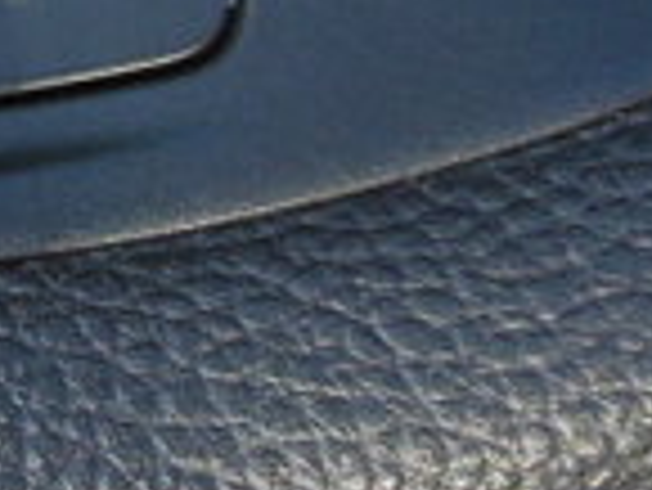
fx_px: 2469
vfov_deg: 11.2
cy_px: -31
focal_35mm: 131
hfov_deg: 13.8
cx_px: -423
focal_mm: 4.5
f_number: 3.2
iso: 250
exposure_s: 1/250
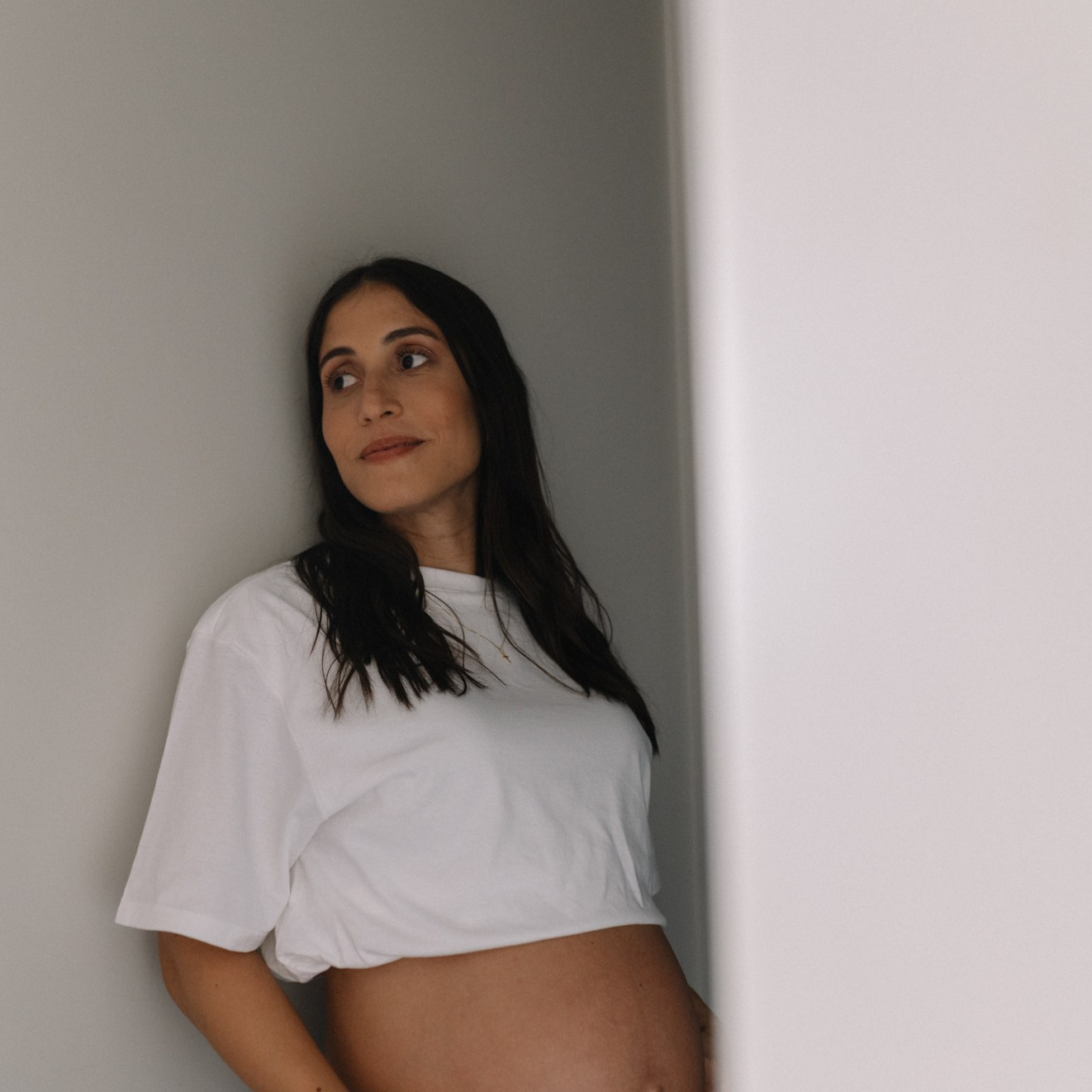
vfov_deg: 37.5
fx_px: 1606
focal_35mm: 45
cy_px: 629
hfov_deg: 37.6
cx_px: 545
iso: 800
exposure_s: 1/500
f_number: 2.2
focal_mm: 35
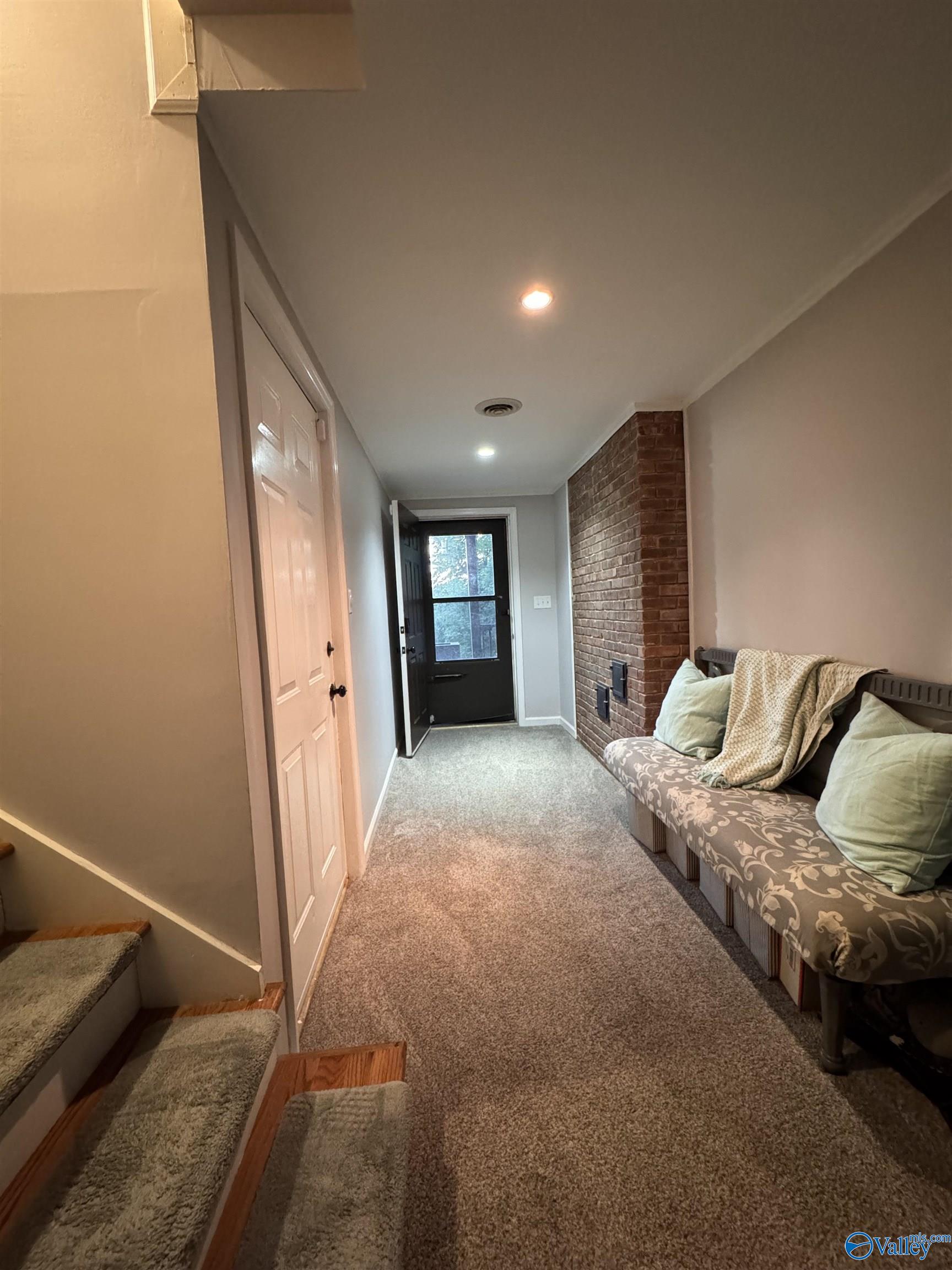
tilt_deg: -3.7
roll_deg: +4.0
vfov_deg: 102.1
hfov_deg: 85.7
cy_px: 635
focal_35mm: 14
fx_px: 513
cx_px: 476
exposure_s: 1/60
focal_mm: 2.22
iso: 1250
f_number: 2.2
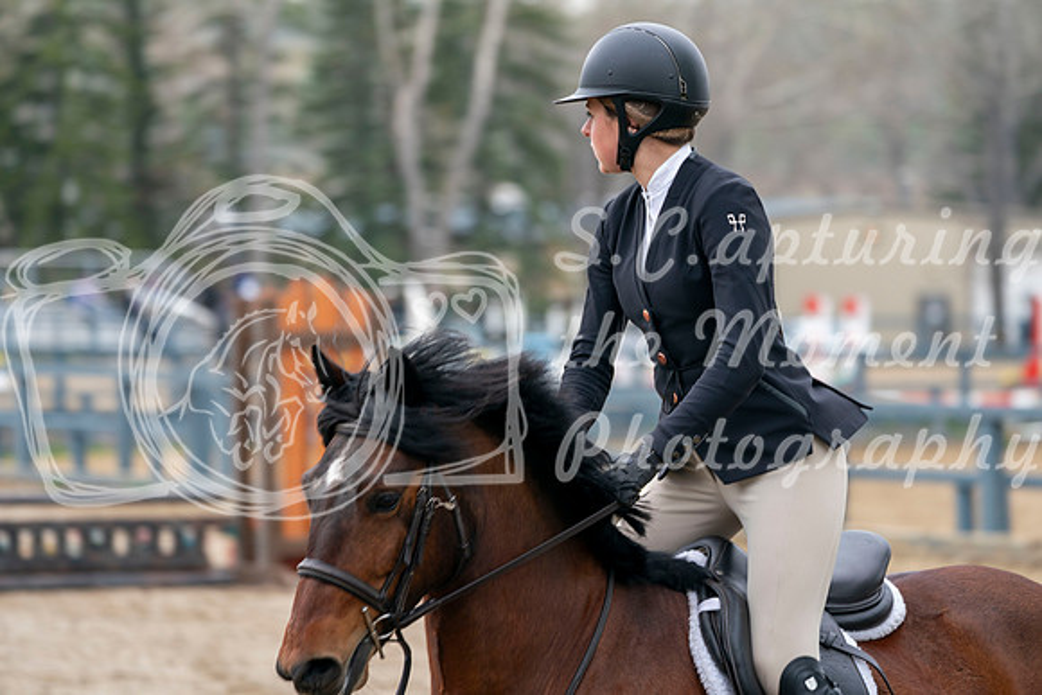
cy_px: 348
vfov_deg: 6.1
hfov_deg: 9.1
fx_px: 6543
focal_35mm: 226
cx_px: 521
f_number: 5.6
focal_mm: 226
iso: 250
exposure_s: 1/250
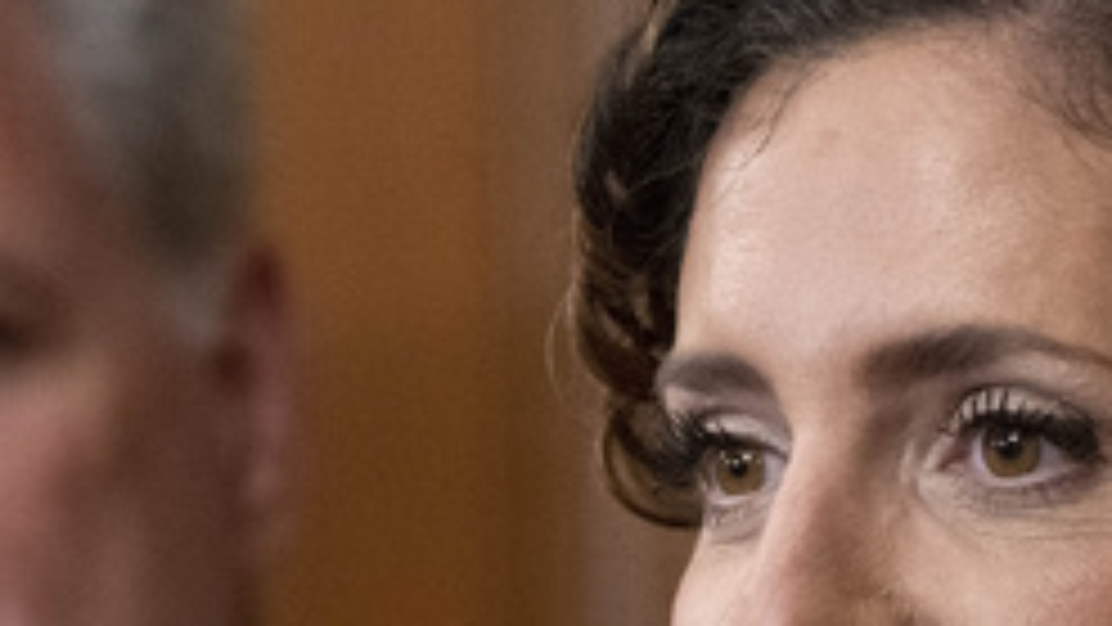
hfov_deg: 2.3
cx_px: 896
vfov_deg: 1.3
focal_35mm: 922
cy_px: 1047
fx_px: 27189
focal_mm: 212
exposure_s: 1/100
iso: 4000
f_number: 5.6
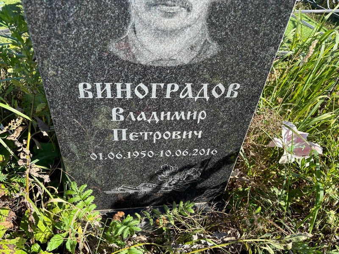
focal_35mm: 26
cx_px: 170
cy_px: 127
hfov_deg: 67.3
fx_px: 255
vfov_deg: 53.1
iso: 50
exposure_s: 1/935
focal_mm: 5.96
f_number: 1.6
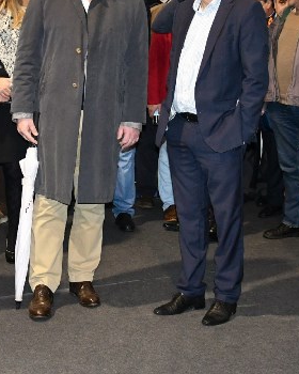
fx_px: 940
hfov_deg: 18.0
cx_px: 91
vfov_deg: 22.3
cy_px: 107
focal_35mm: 85
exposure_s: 1/60
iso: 1400
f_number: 3.8
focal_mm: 21
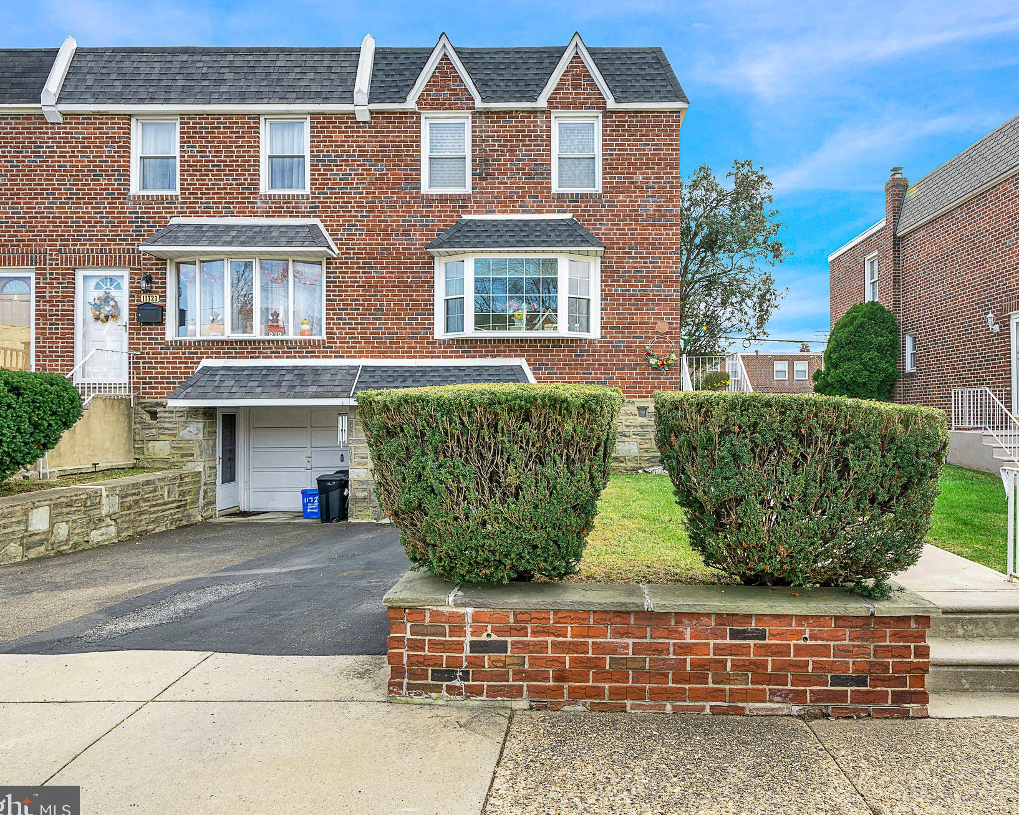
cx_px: 580
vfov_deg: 68.1
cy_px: 406
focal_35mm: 20
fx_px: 603
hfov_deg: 79.9
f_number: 8
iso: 100
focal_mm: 17
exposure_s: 1/50
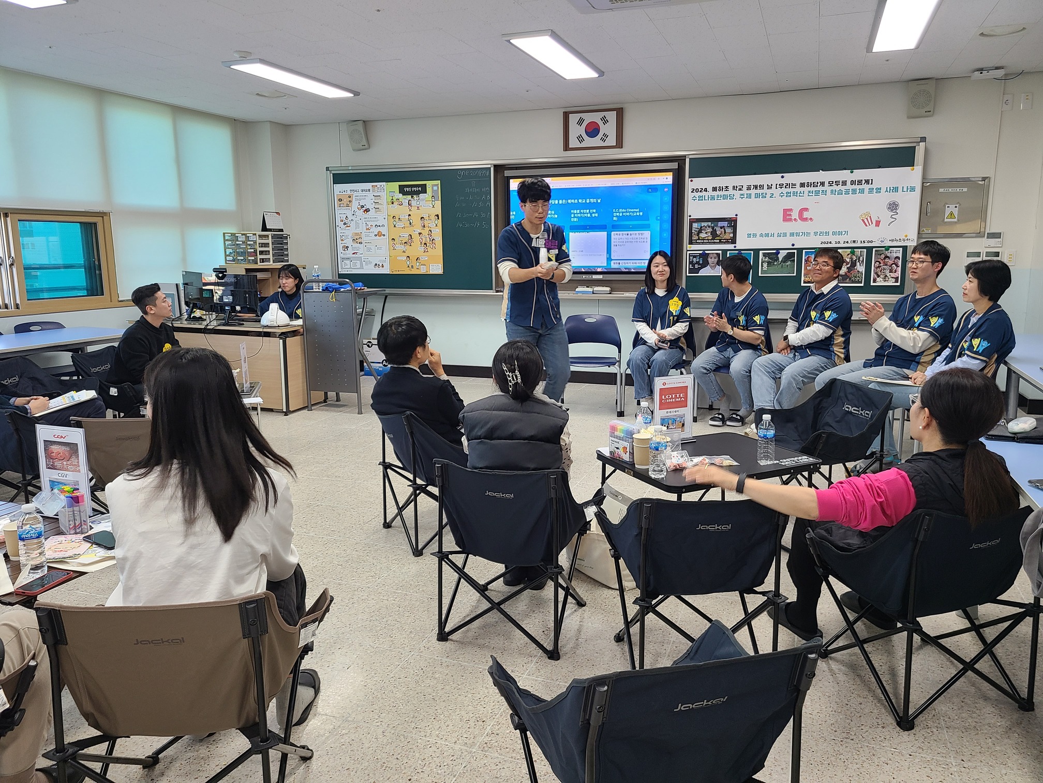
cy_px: 392
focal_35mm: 26
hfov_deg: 67.3
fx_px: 783
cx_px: 522
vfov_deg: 53.1
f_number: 1.8
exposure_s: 1/60
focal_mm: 5.4
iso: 80
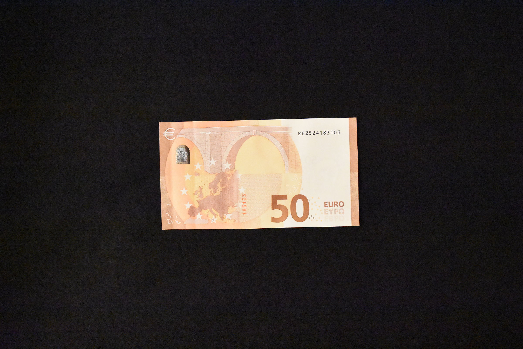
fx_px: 523
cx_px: 262
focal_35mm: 36
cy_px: 174
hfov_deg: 53.1
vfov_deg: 36.9
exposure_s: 1/60
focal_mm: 24
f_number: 6.7
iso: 25600
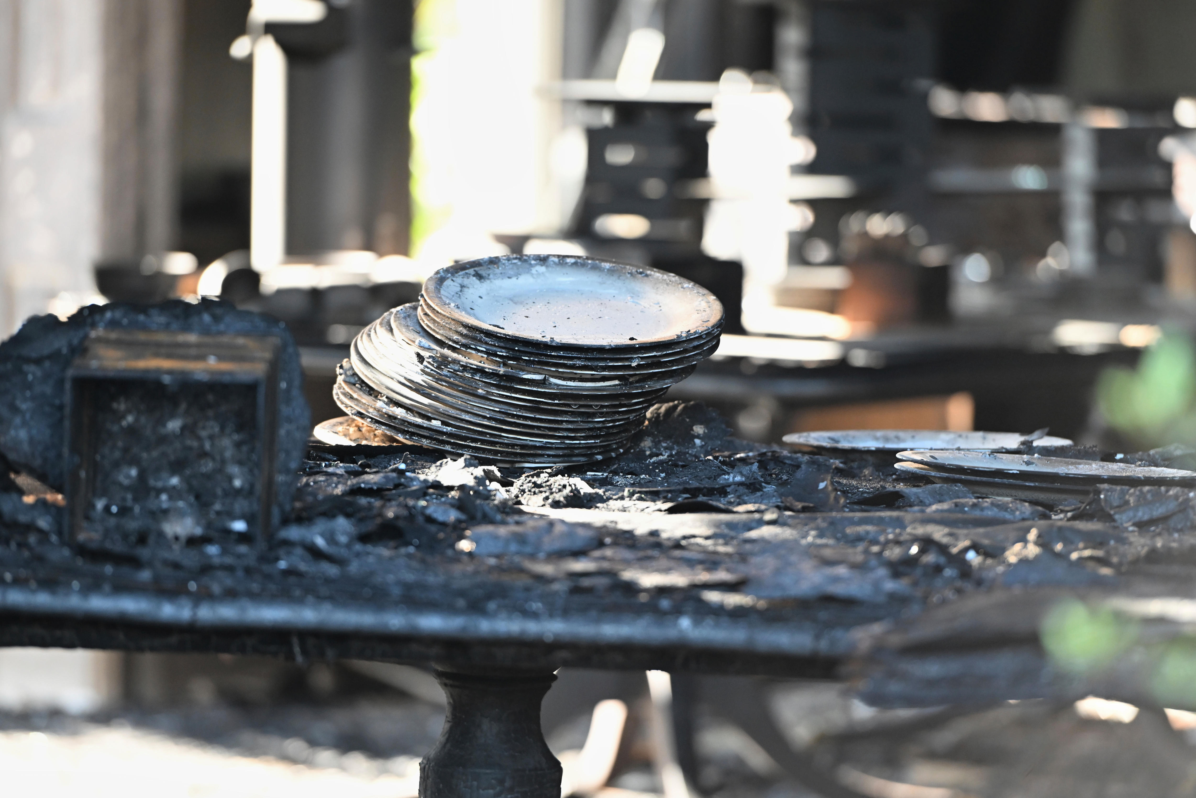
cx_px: 598
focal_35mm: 200
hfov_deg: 10.3
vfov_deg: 6.9
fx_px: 6644
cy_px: 399
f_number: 4
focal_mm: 200
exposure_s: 1/250
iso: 2000
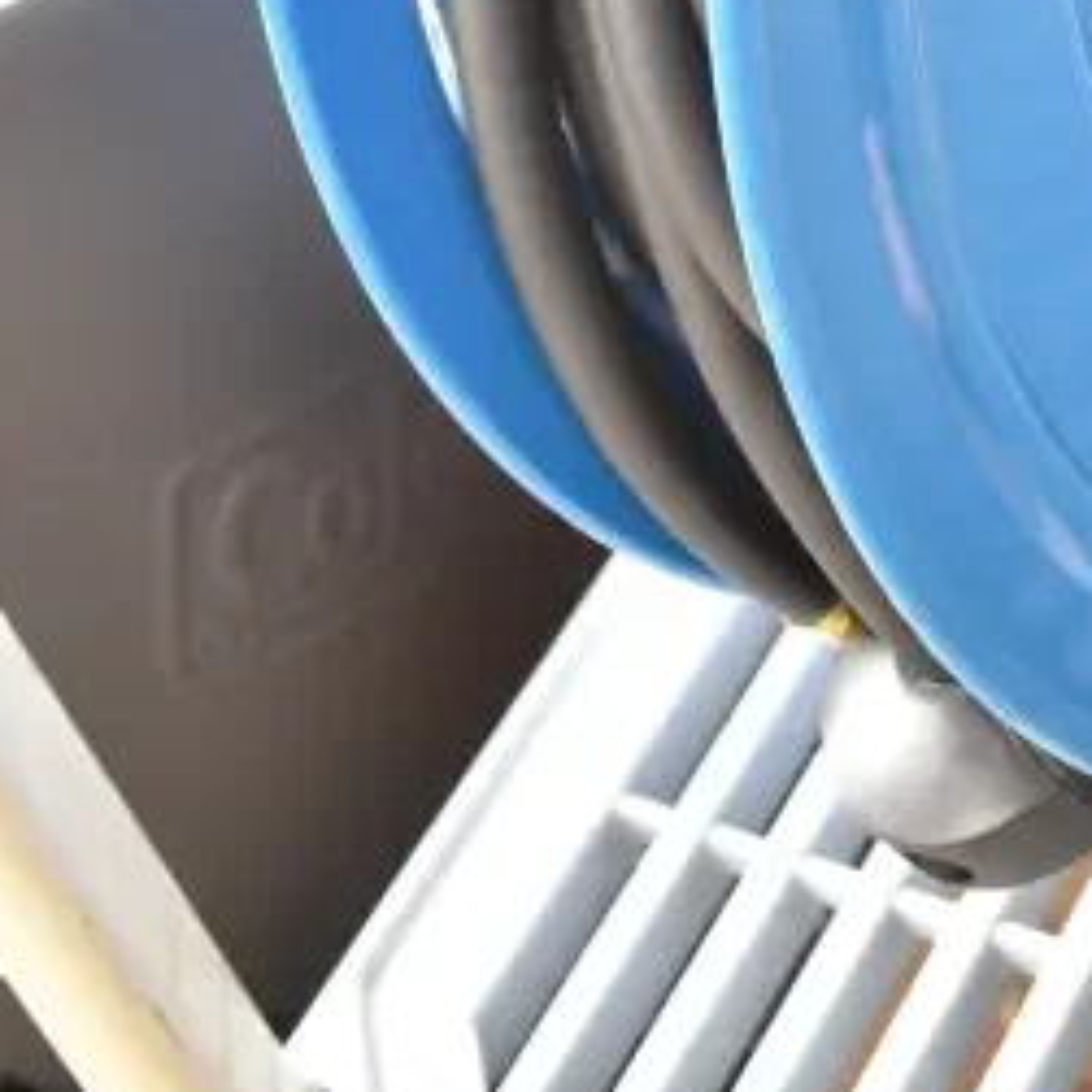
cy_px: -474
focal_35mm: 102
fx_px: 3640
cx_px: 1283
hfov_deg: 16.4
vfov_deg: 15.9
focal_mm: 22
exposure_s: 1/30
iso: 1000
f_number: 3.8
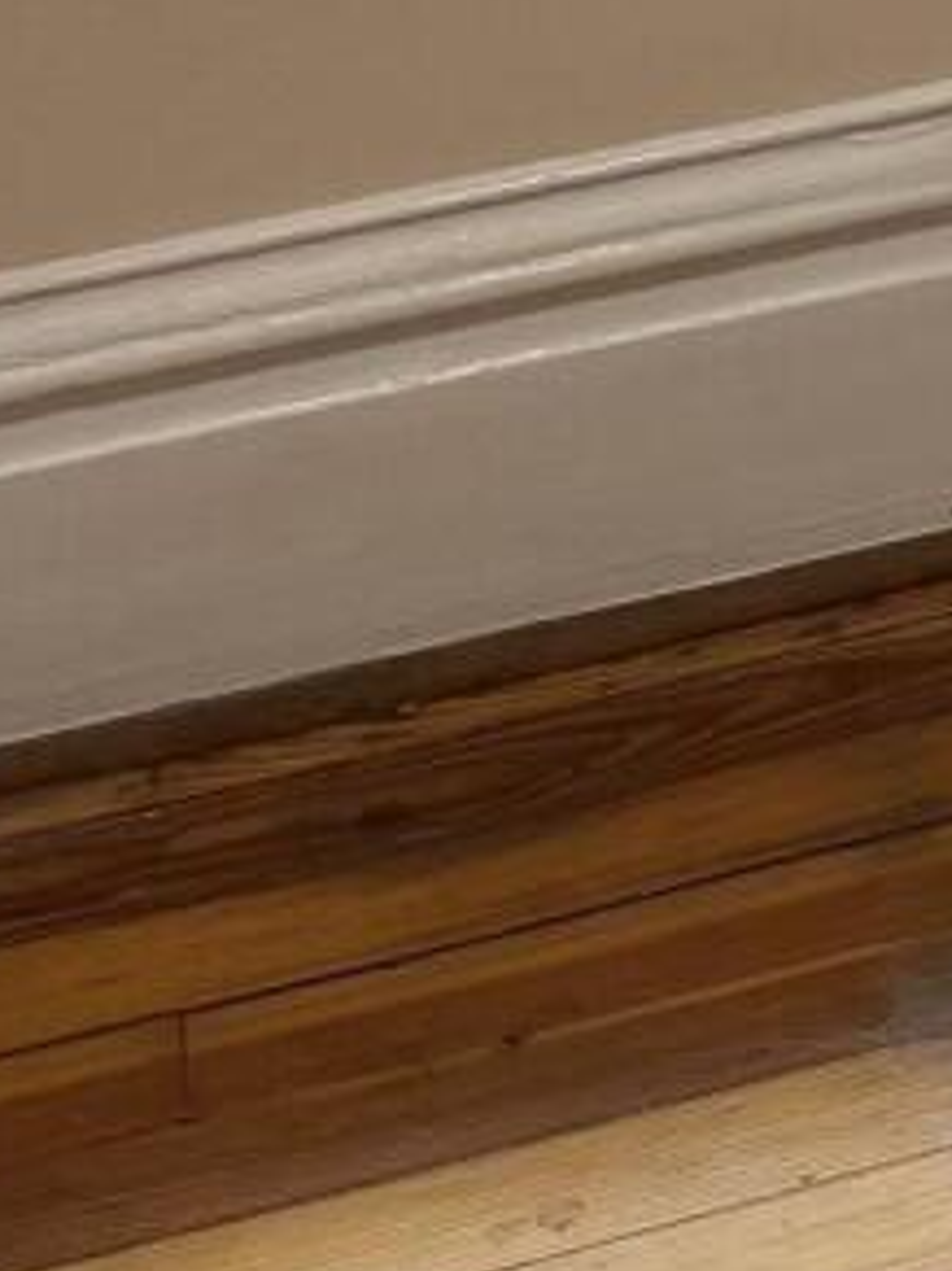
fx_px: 6055
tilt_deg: -6.1
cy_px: -2201
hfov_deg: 8.0
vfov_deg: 9.9
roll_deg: +0.5
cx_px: 2659
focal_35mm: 165
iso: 200
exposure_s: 1/120
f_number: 1.78
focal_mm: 6.76
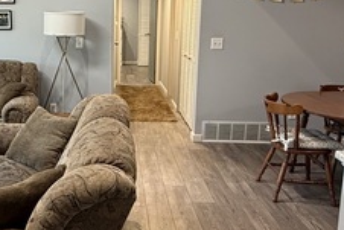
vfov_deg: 31.1
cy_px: 82
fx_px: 411
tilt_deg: -9.7
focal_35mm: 43
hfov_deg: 44.1
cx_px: 92
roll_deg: -0.8
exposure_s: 1/60
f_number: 2.2
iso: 200
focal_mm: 2.22
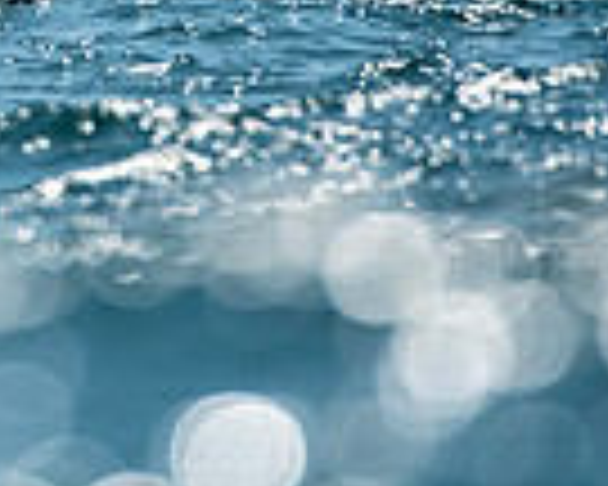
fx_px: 48693
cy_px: -282
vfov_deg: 0.6
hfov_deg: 0.7
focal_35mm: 2706
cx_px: -216
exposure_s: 1/4000
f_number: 4.5
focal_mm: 400
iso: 400
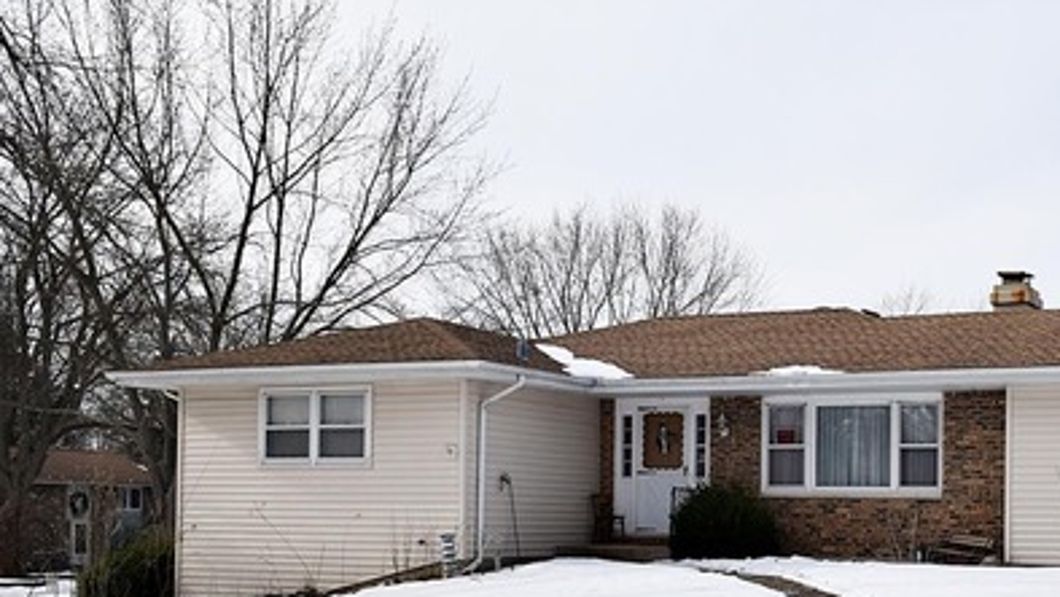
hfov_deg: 38.9
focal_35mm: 51
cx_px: 856
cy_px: 475
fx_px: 1434
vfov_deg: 23.2
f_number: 11
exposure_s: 1/500
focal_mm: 20
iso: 200
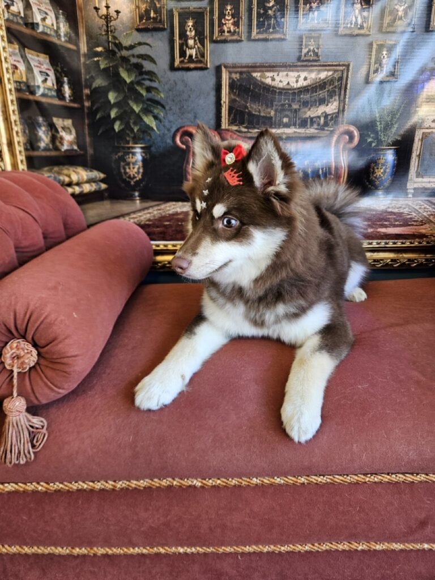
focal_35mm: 23
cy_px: 290
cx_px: 218
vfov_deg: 73.9
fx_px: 385
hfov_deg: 58.9
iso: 320
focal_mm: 5.4
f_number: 1.8
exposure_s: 1/170
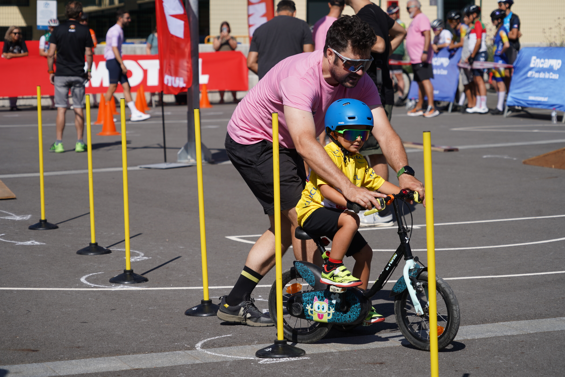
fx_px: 1663
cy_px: 188
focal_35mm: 106
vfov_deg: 12.9
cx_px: 282
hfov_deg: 19.3
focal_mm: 106
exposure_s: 1/640
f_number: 6.3
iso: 100
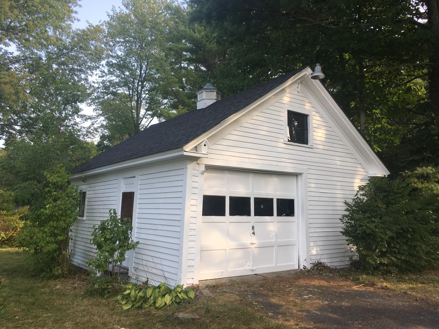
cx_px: 220
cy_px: 164
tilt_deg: +6.1
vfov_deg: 48.2
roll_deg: -1.2
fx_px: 368
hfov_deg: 61.7
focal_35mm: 29
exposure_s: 1/337
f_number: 2.2
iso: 25
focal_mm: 4.15
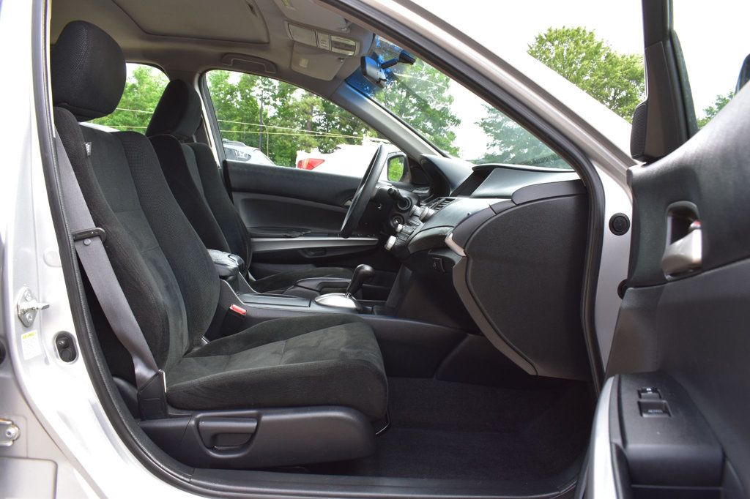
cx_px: 375
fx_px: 562
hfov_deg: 67.4
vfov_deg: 47.9
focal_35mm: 27
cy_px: 250
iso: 400
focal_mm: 18
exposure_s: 1/100
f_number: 9
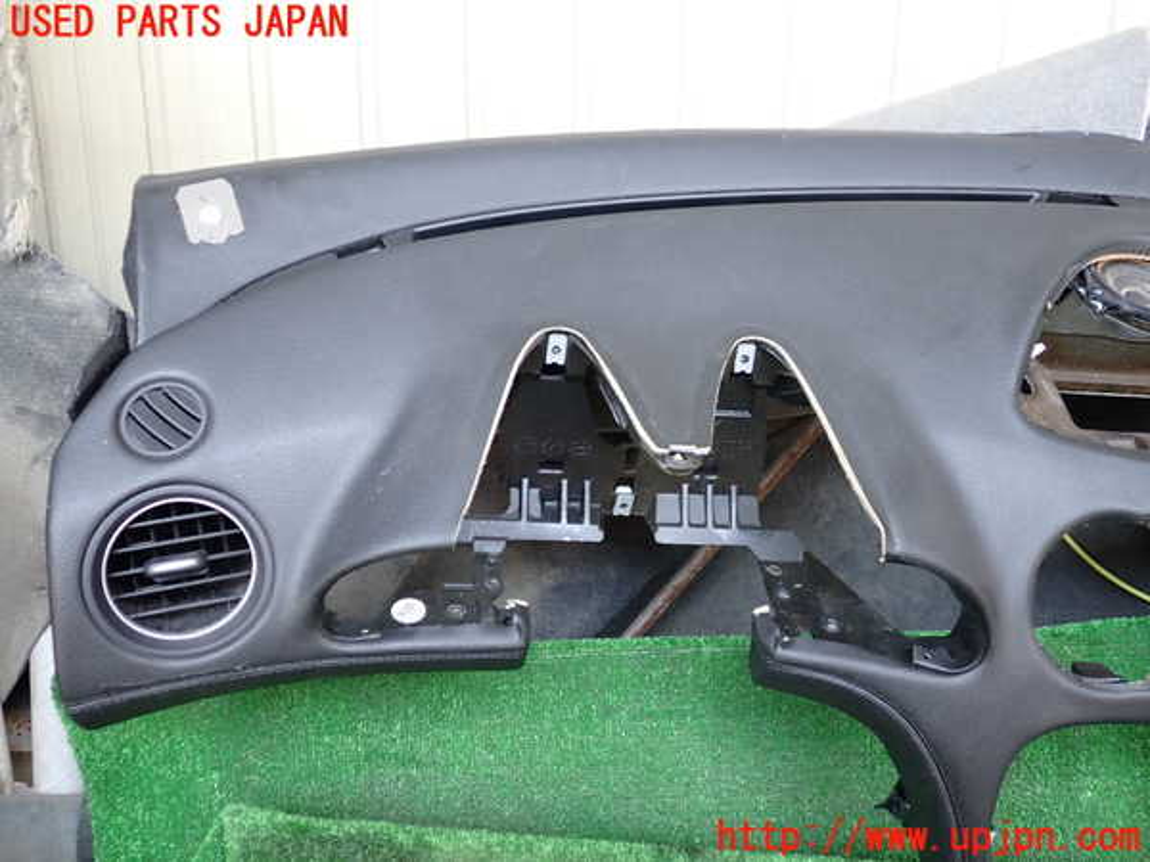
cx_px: 575
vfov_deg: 46.8
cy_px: 431
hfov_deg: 60.0
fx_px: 997
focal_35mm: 30
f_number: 2.3
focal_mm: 5.4
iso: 200
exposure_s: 1/60
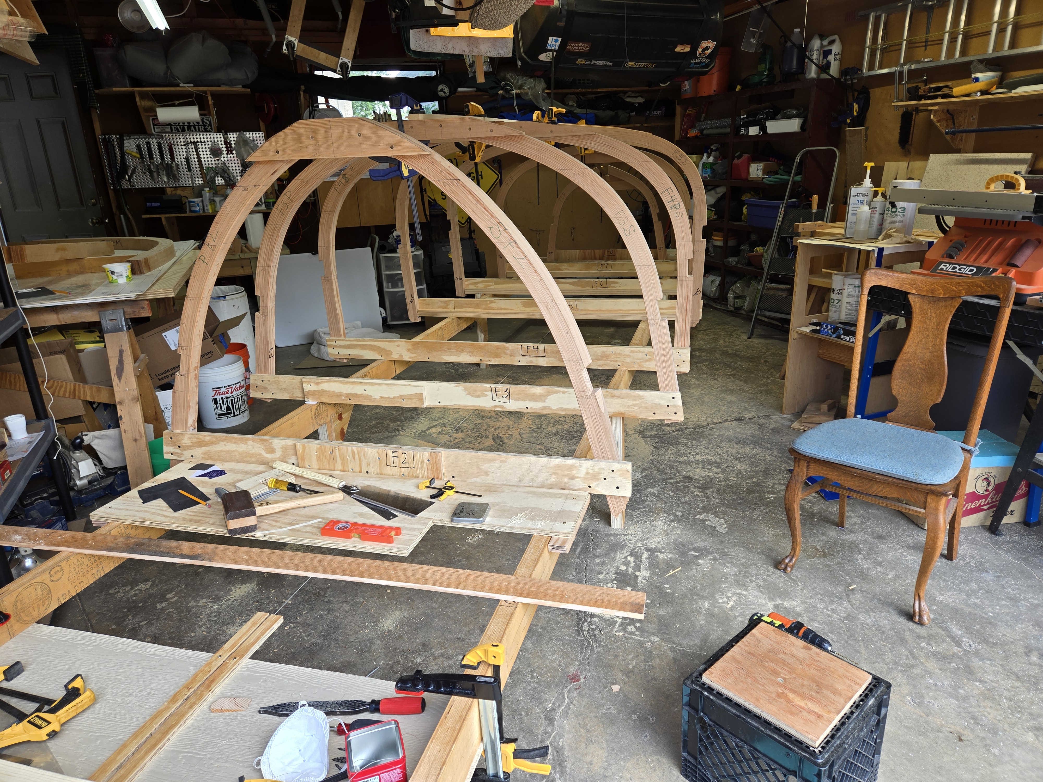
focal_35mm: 23
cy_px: 391
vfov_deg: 58.9
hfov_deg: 73.9
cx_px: 522
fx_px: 693
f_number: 1.8
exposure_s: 1/120
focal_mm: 5.4
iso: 32
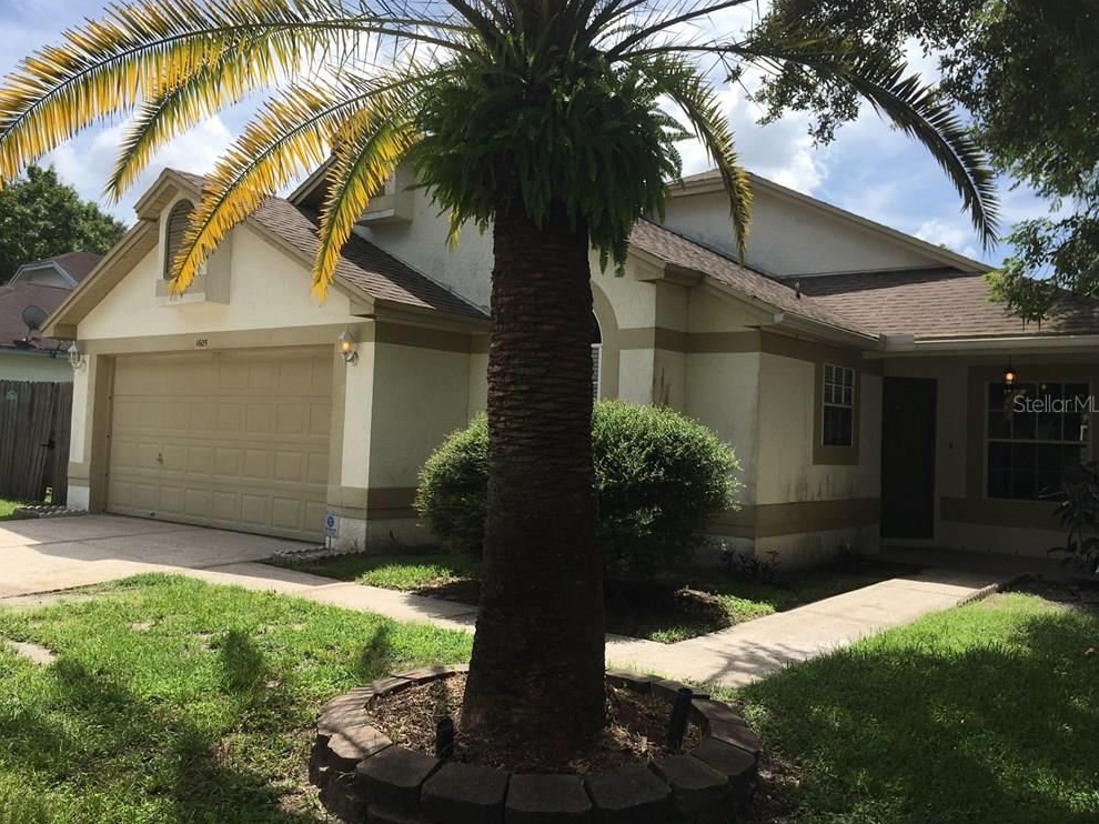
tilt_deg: +1.5
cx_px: 550
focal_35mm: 30
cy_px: 403
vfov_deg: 46.8
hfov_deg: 60.0
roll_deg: -3.9
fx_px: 952
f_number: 2.2
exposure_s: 1/1538
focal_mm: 4.15
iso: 25
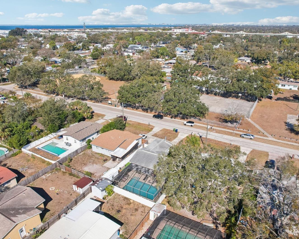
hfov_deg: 68.1
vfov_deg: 56.8
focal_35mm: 25
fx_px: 221
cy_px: 119
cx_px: 155
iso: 400
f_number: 2.8
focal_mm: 8.4
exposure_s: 1/2000
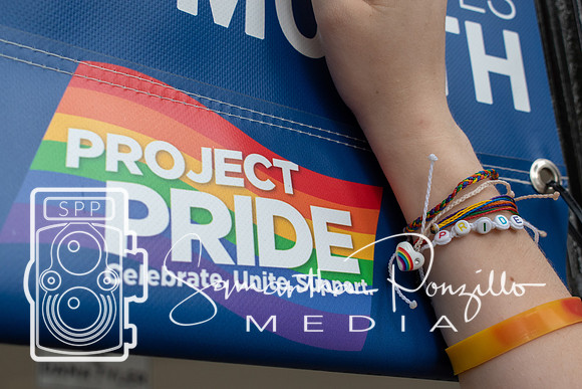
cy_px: 194
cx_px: 291
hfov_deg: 33.4
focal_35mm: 60
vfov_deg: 22.6
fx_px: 970
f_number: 8
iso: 400
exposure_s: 1/250
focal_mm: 40
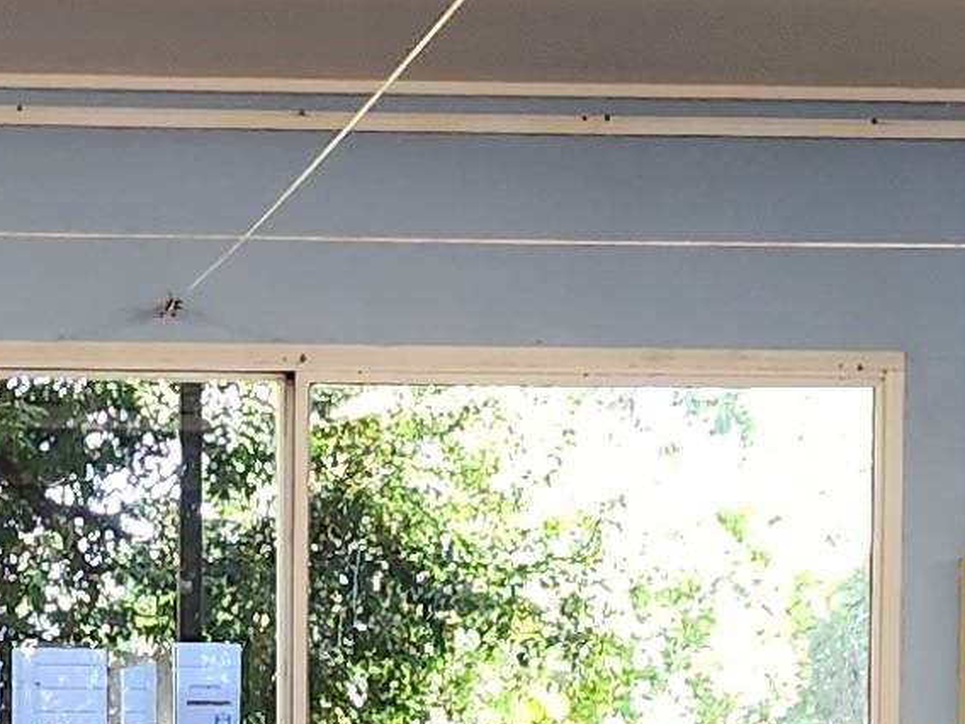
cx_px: 166
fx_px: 4516
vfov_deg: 8.9
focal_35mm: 162
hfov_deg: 12.1
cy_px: 1147
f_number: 1.8
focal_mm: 5.4
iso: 125
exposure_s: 1/100
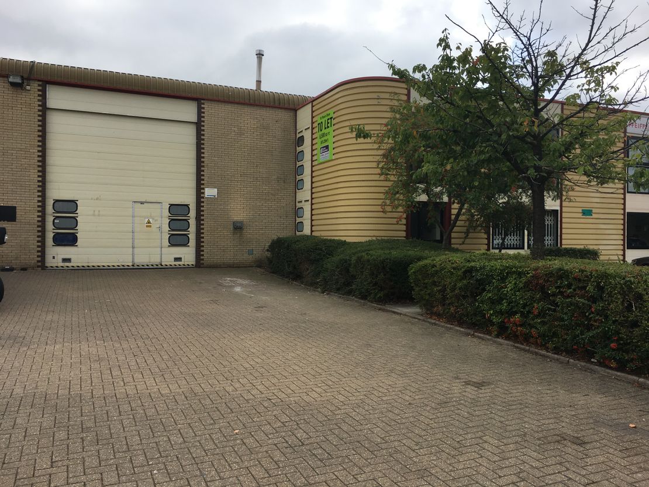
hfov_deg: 61.6
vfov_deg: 48.2
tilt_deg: +0.3
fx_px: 544
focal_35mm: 29
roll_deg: -0.4
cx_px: 324
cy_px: 244
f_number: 2.2
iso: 25
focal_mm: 4.15
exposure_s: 1/950
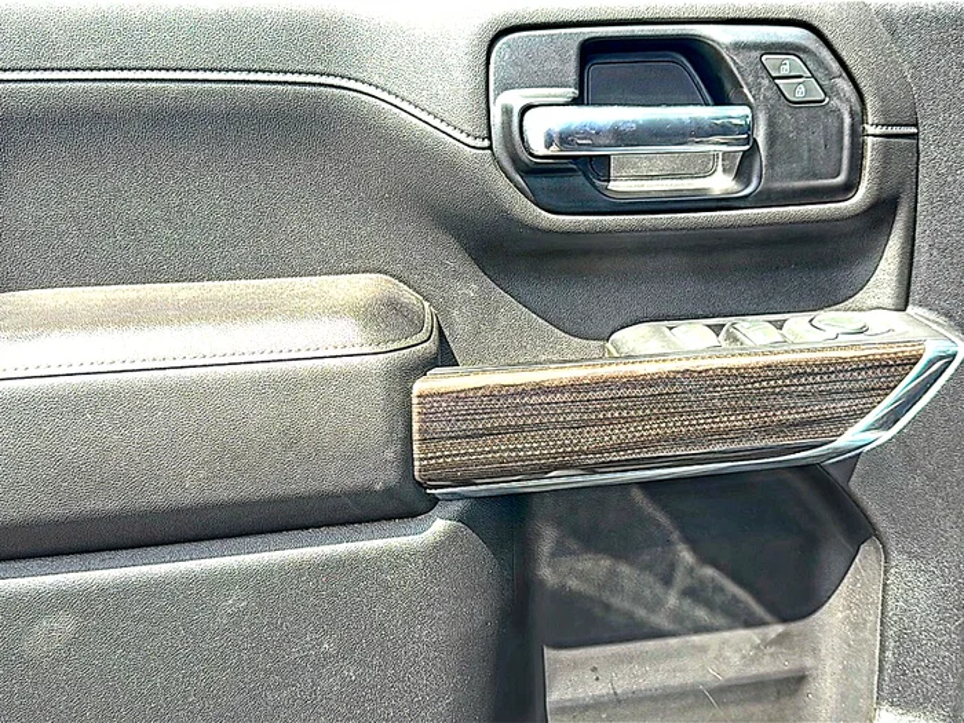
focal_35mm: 32
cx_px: 482
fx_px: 891
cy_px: 362
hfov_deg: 56.8
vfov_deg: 44.2
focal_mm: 6.86
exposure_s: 1/578
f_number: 1.78
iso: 80
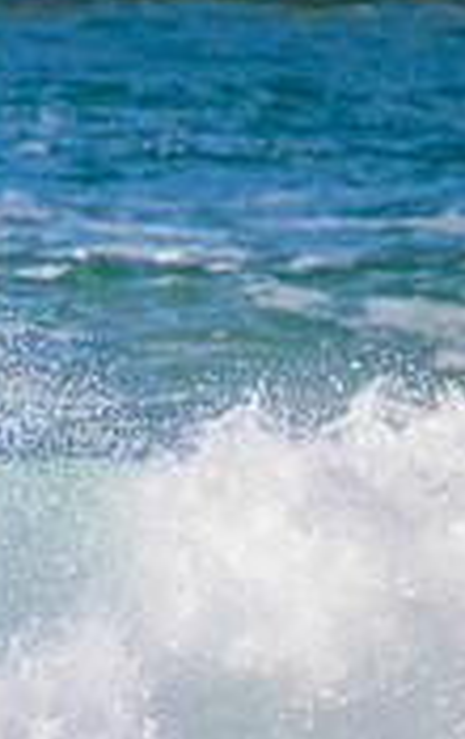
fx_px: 54482
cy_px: 754
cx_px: -727
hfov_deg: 0.5
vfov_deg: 0.8
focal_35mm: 2698
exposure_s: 1/2000
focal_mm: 800
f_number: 11
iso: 1800
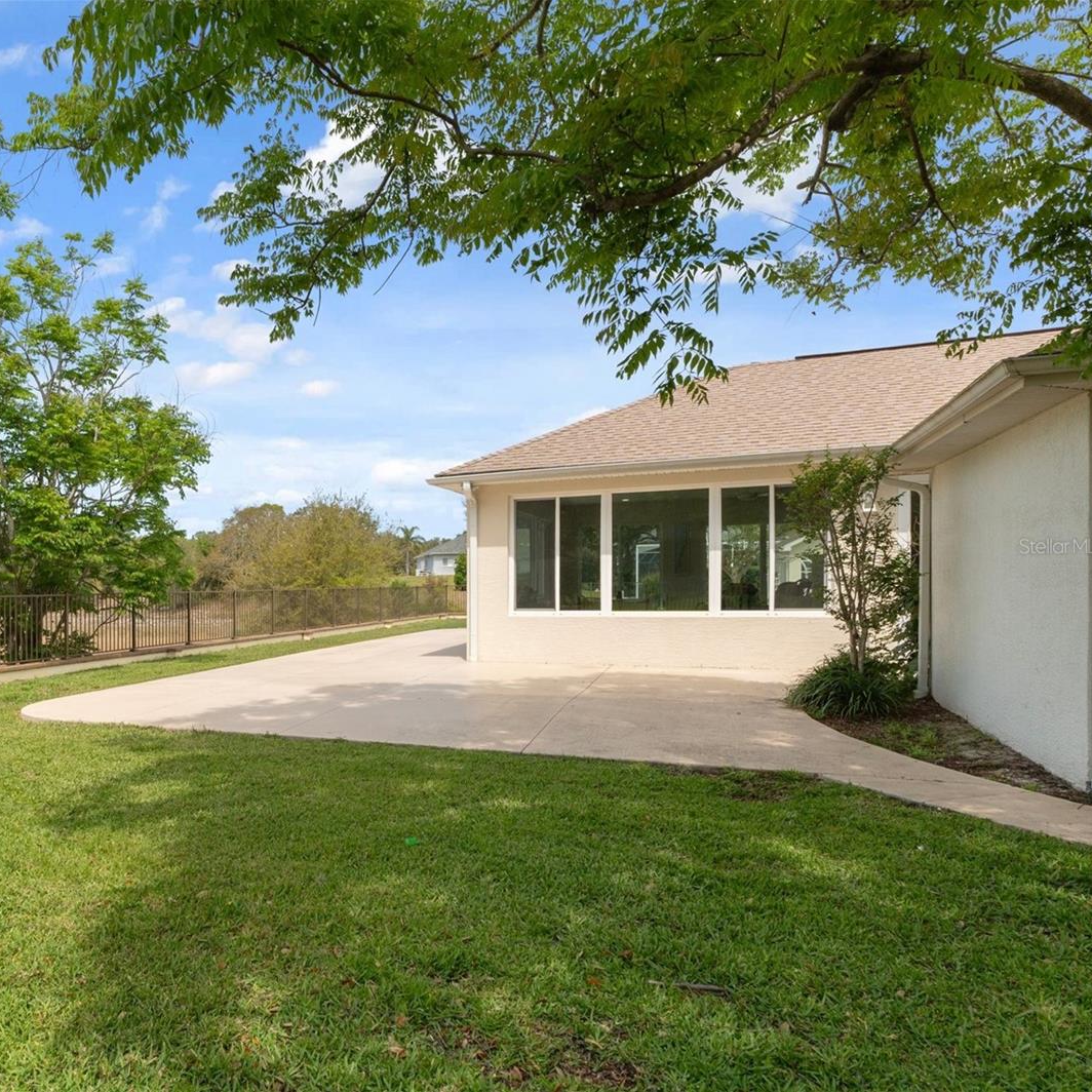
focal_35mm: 23
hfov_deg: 63.8
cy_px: 546
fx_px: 821
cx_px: 289
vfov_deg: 67.3
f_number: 8
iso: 320
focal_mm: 12
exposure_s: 1/250
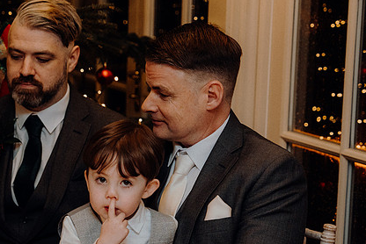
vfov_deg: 11.7
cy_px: 168
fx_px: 1190
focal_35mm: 117
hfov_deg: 17.5
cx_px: 149
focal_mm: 56
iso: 2500
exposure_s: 1/160
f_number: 3.5
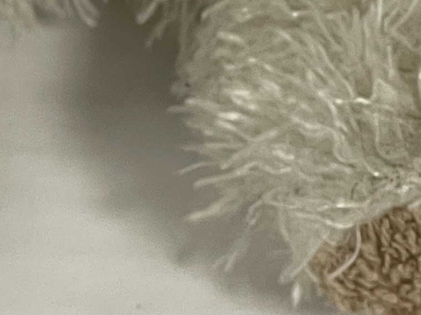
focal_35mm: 336
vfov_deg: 4.3
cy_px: -409
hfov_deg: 5.9
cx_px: -51
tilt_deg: -49.0
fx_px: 4086
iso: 160
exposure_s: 1/50
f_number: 2.2
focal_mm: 7.5
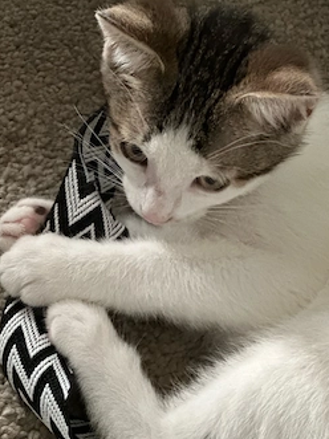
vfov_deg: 21.1
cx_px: 182
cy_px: 210
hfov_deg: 15.9
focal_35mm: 93
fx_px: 1179
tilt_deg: -50.4
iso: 800
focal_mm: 9
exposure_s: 1/15
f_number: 2.8
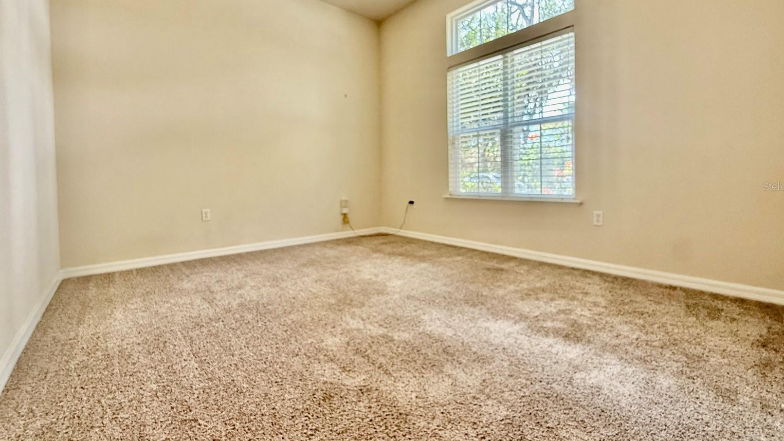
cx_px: 400
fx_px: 333
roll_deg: -0.2
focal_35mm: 16
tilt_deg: -0.9
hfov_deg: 99.4
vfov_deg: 66.7
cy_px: 186
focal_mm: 2.22
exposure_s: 1/120
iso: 400
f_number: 2.2
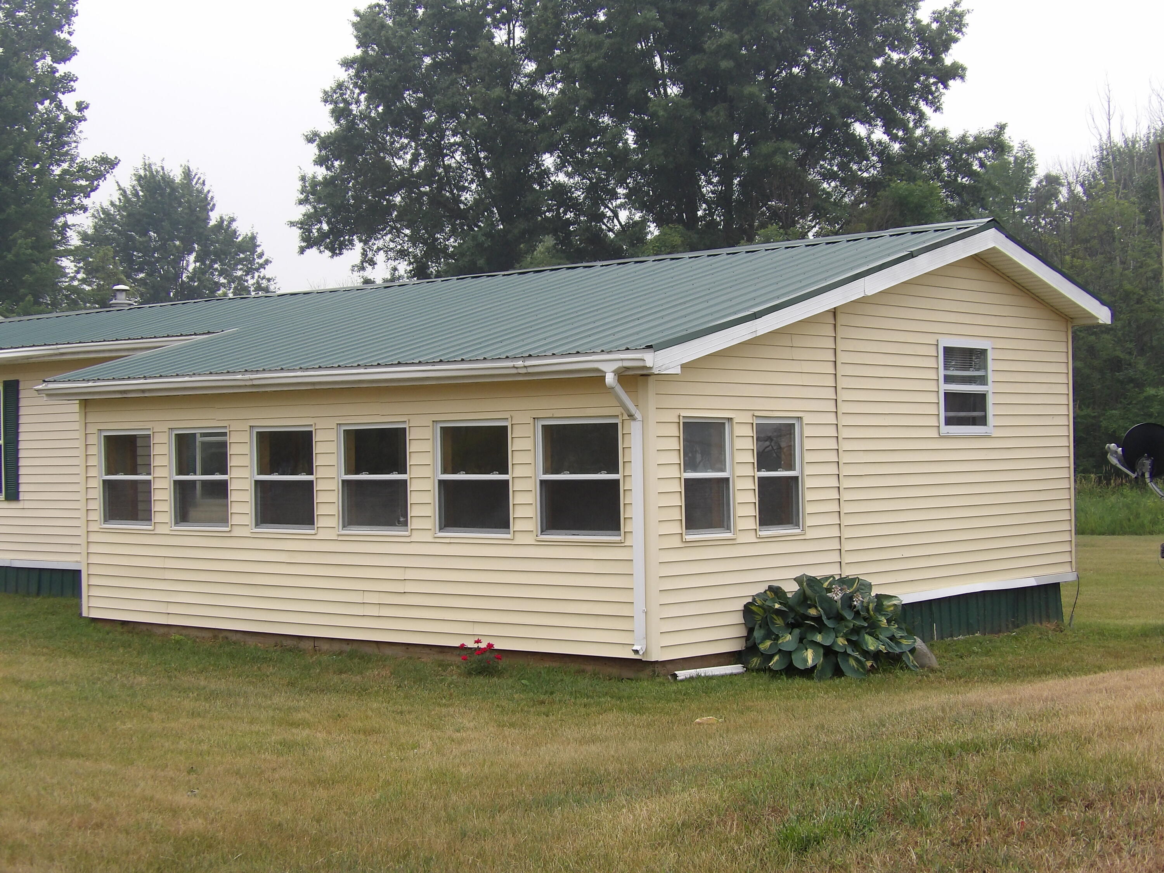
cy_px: 436
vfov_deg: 27.5
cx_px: 582
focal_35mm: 53
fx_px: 1782
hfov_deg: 36.2
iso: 100
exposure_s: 1/284
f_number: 3.9
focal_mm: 9.5
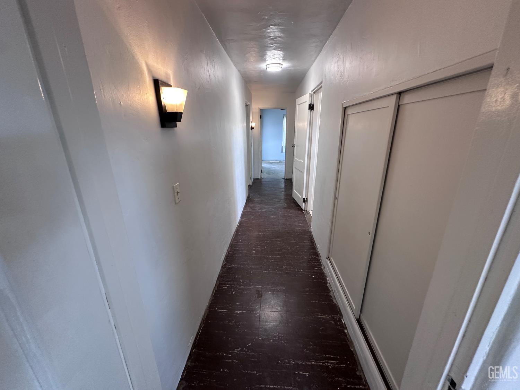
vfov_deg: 85.7
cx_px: 260
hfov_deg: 102.1
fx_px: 210
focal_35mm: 14
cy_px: 195
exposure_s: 1/120
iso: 250
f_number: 2.2
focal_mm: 2.22
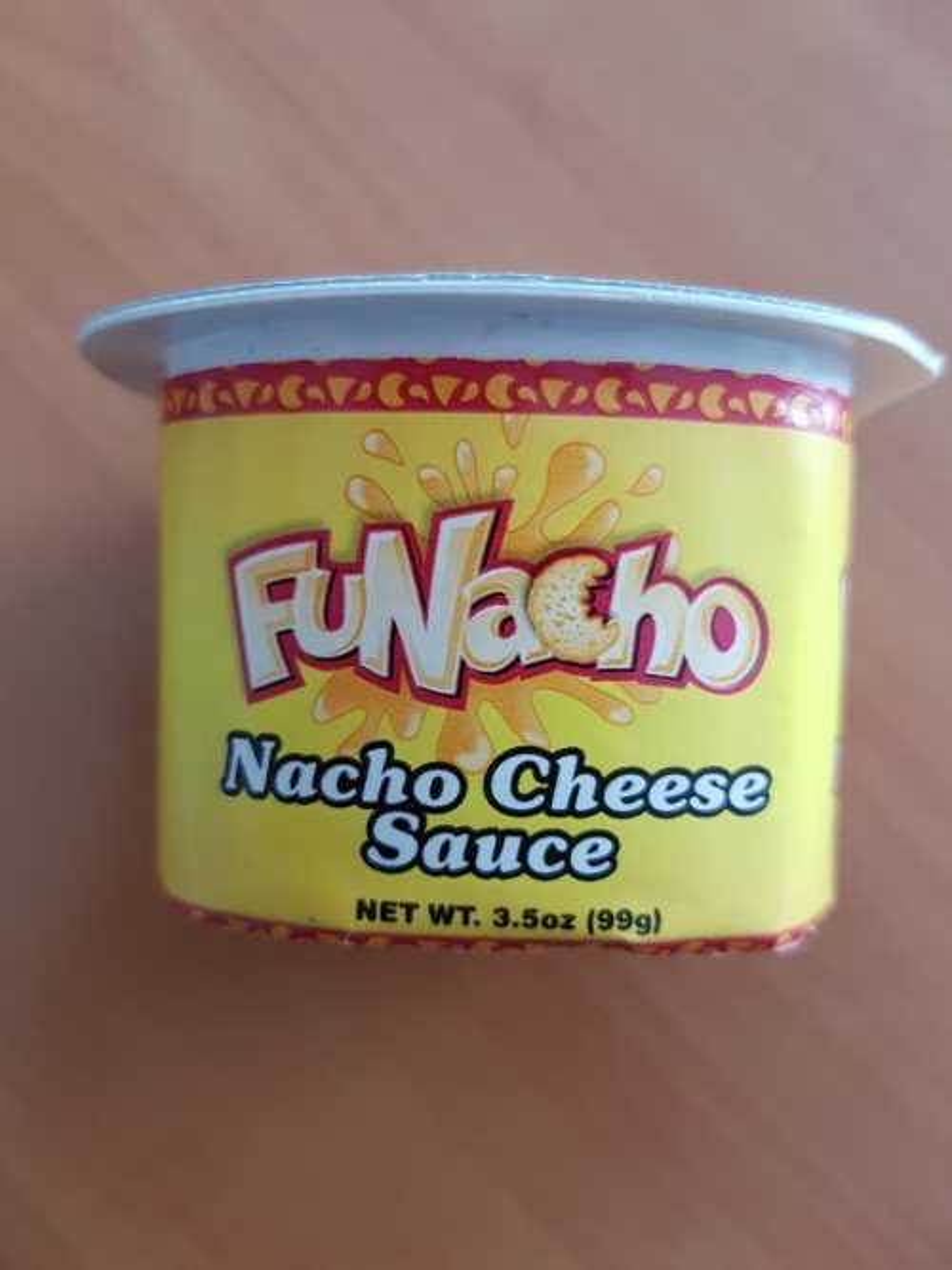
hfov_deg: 53.0
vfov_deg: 67.3
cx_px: 476
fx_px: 954
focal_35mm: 26
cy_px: 635
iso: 80
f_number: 1.7
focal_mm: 4.2
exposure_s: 1/50
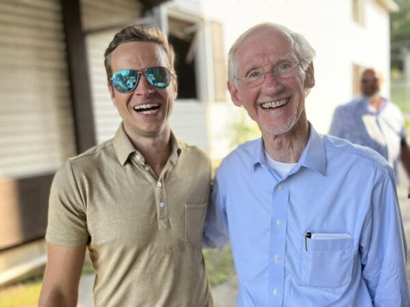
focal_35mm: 26
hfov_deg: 67.3
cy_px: 154
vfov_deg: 53.1
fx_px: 308
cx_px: 205
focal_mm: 5.1
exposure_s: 1/261
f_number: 1.6
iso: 50
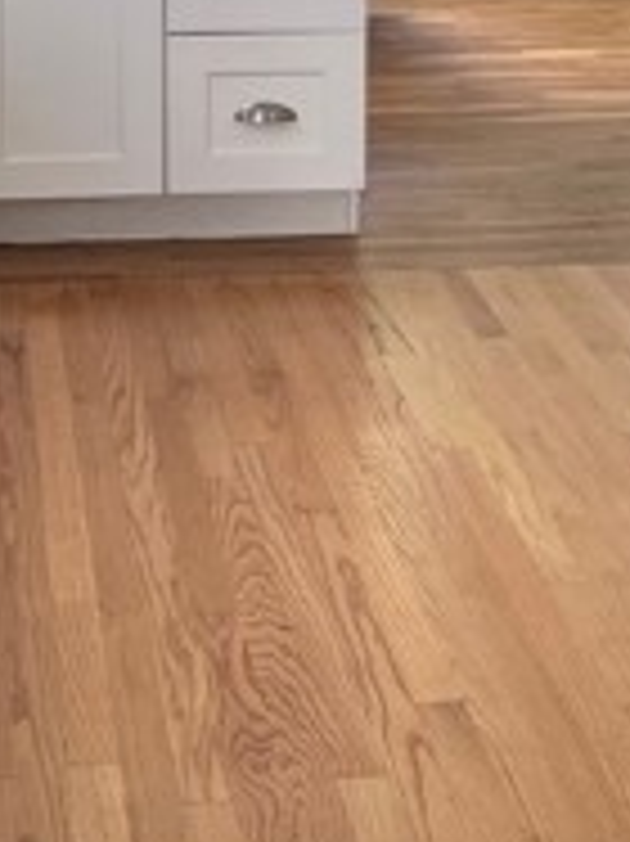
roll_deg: -0.4
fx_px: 2599
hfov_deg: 13.8
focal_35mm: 107
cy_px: -32
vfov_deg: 17.9
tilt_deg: -8.5
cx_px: 198
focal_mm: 5.7
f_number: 1.5
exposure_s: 1/121
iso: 100
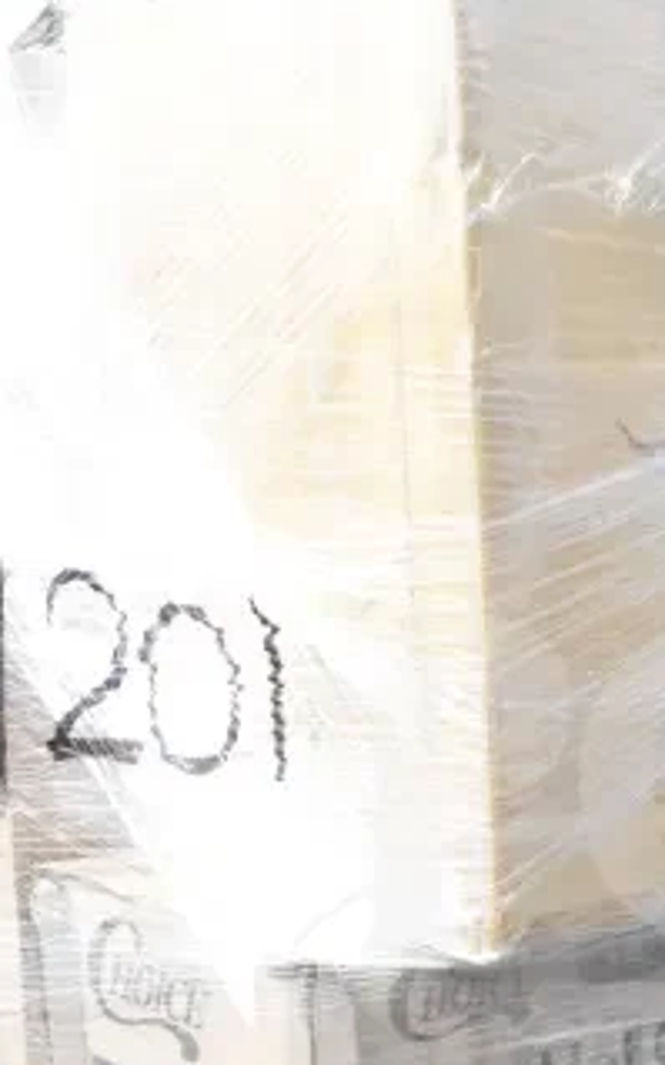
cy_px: 876
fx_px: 2294
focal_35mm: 79
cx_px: 658
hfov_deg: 16.2
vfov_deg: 25.6
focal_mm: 18
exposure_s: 1/1250
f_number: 18
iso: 6400
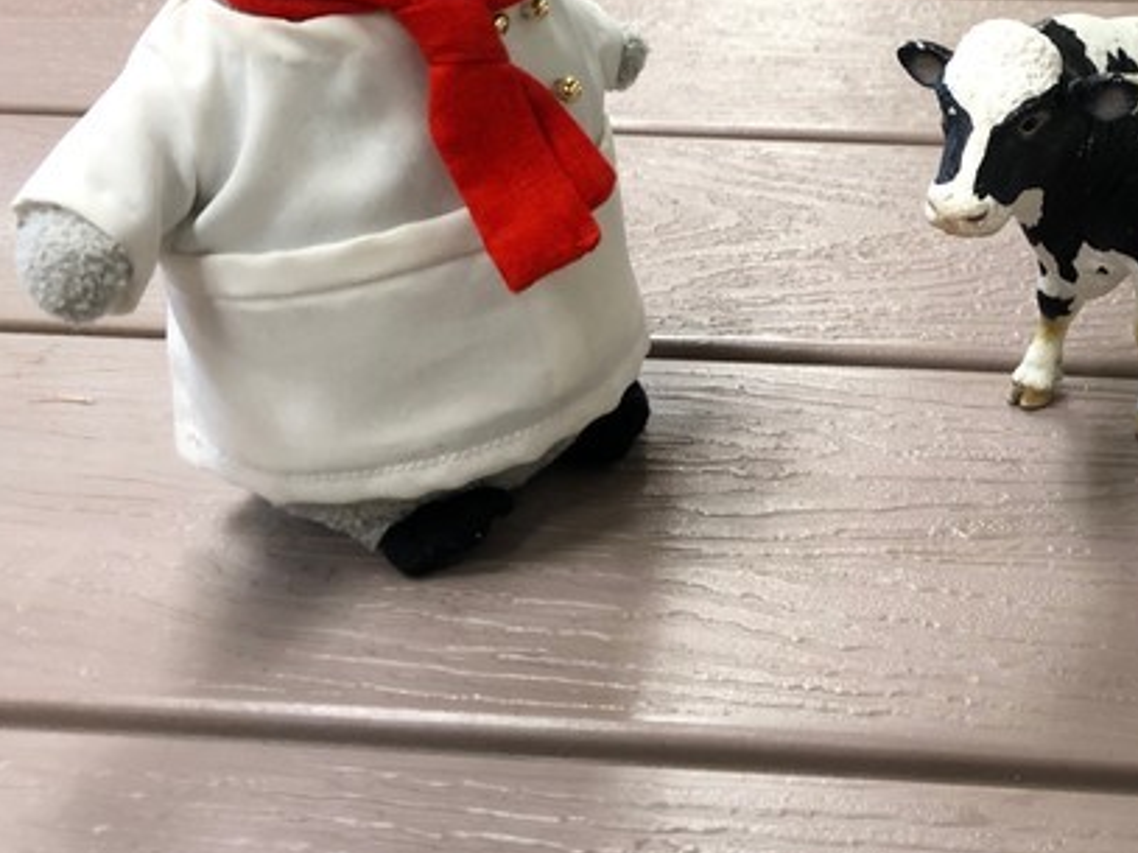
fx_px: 1808
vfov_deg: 26.3
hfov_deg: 33.9
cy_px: 257
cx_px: 912
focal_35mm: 55
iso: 40
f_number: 1.8
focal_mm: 3.99
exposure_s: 1/17
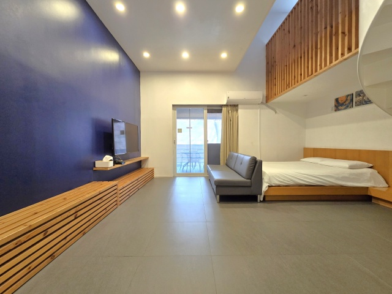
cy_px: 147
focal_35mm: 13
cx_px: 196
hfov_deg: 106.2
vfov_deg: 89.9
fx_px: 147
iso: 200
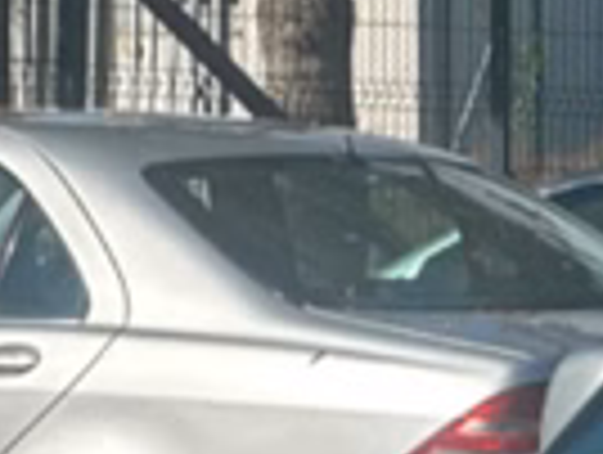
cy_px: 800
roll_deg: -0.4
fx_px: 8010
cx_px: 1472
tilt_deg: -2.7
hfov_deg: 4.2
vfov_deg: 3.2
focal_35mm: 459
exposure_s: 1/558
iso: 32
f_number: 2.8
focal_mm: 9
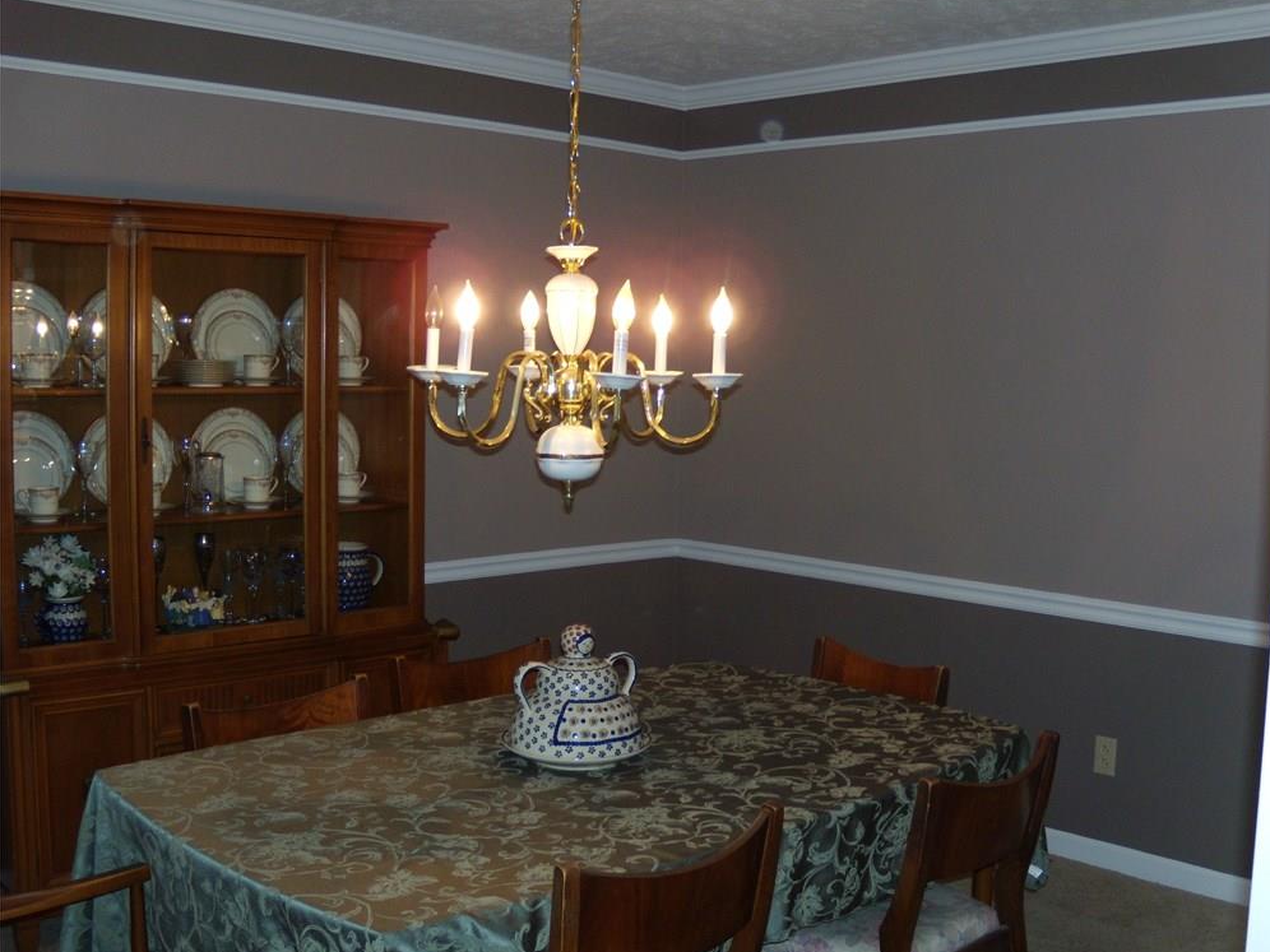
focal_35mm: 37
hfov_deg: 50.1
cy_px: 482
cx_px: 652
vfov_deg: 38.7
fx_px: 1357
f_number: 3.6
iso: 160
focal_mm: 6.4
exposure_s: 1/30
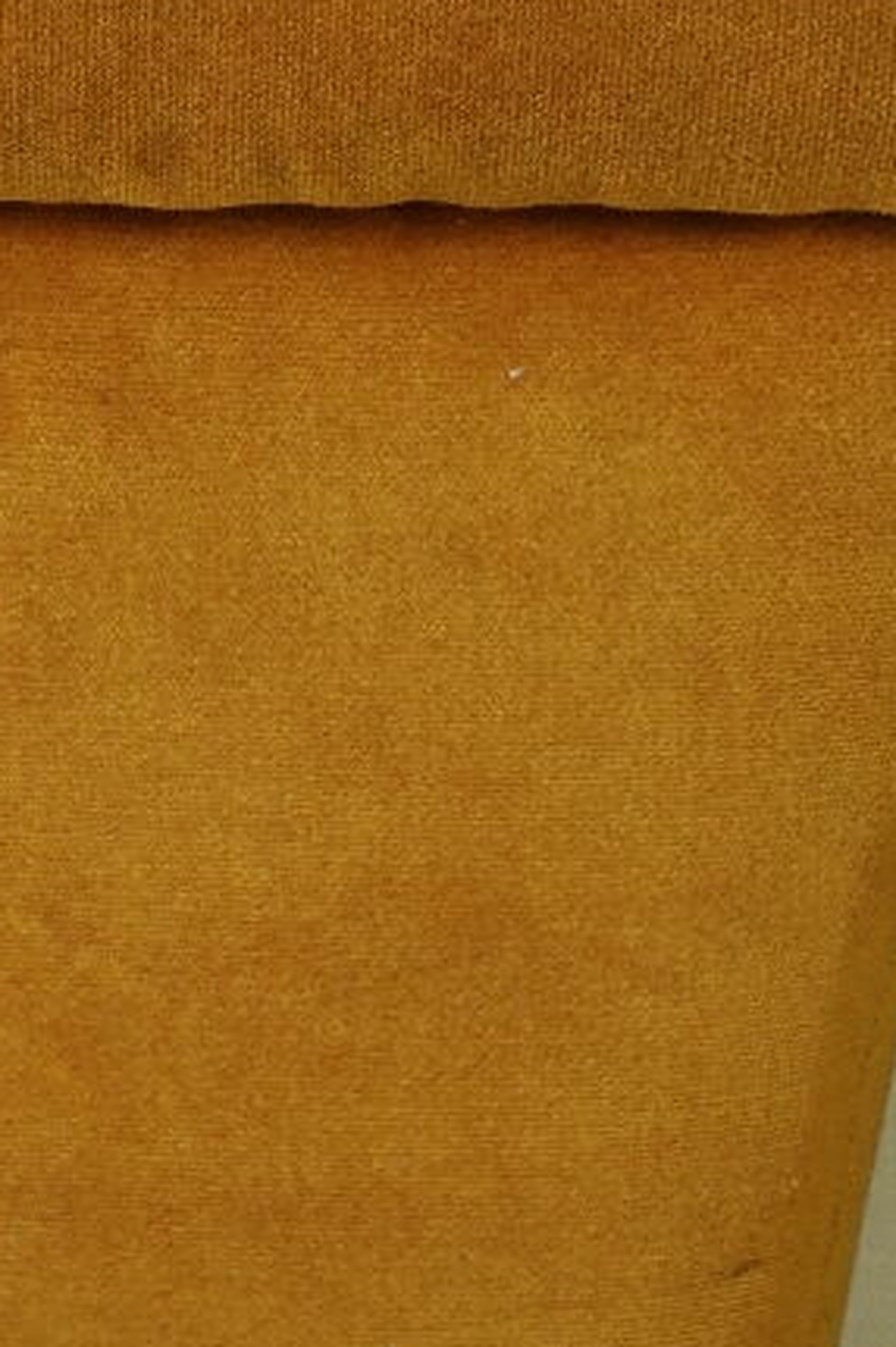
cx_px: 22
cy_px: -385
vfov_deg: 10.9
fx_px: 6917
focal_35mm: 185
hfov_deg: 7.4
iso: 400
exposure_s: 1/30
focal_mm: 30
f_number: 5.6
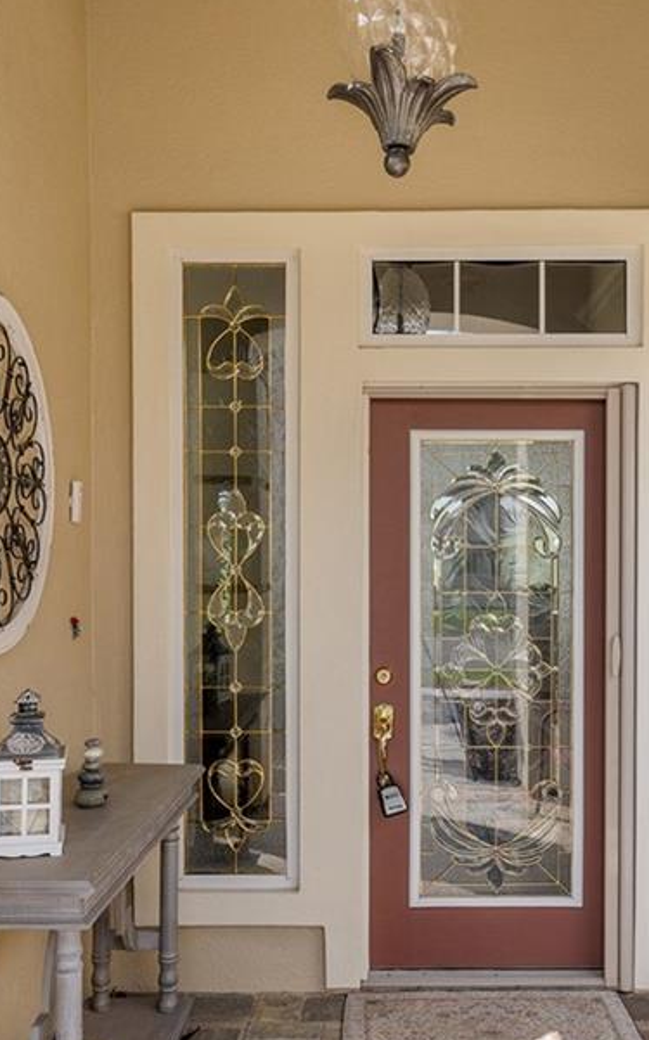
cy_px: 571
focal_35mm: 38
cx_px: 403
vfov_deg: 51.5
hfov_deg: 33.4
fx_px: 1077
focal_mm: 14
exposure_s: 1/40
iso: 250
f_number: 8
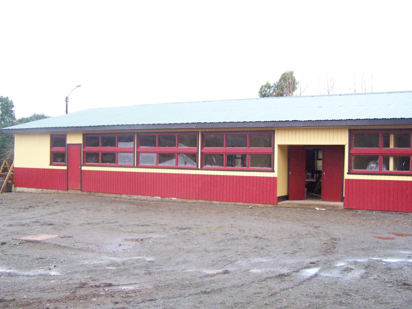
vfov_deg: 37.7
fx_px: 452
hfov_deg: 49.0
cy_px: 154
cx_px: 206
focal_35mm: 38
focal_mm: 6.3
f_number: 2.8
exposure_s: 1/640
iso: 400
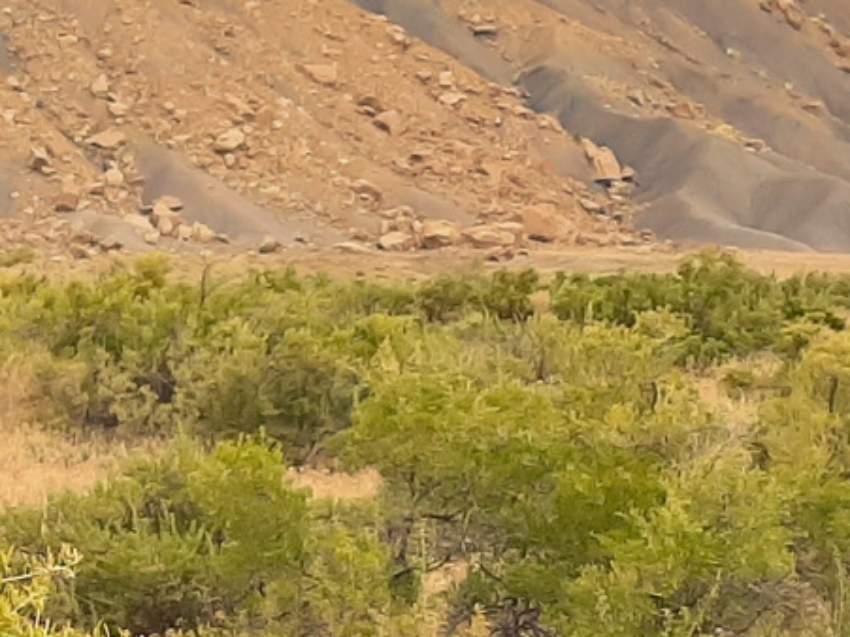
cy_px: 511
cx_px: -675
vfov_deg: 12.5
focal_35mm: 118
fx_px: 2897
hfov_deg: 14.6
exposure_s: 1/2375
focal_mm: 3.93
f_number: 1.7
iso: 40
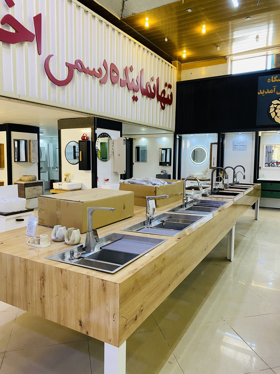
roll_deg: -0.8
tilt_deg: -5.1
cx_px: 140
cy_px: 187
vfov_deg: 67.3
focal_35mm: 26
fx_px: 280
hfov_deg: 53.1
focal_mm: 4.25
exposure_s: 1/50
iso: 64
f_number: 1.8
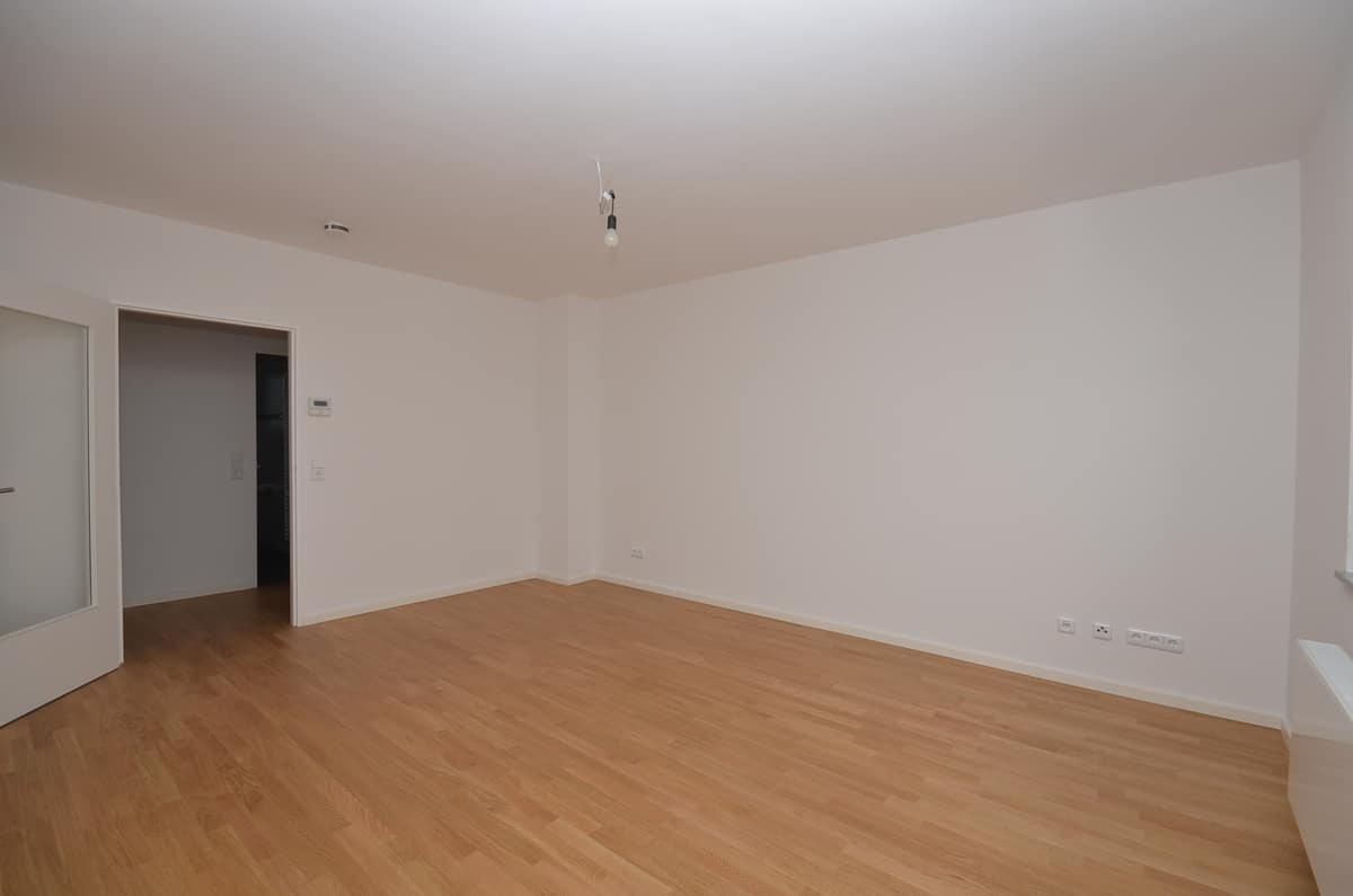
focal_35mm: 15
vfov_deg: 77.1
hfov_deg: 100.5
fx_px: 563
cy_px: 448
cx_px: 676
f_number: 10
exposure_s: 1/60
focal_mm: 10
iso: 200
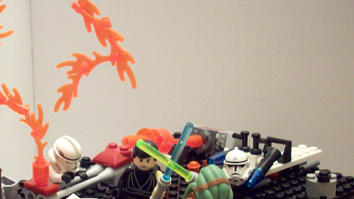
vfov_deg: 19.0
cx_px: 109
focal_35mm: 63
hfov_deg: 32.9
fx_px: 591
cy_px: 153
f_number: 2.8
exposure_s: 1/8
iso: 200
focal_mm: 6.2
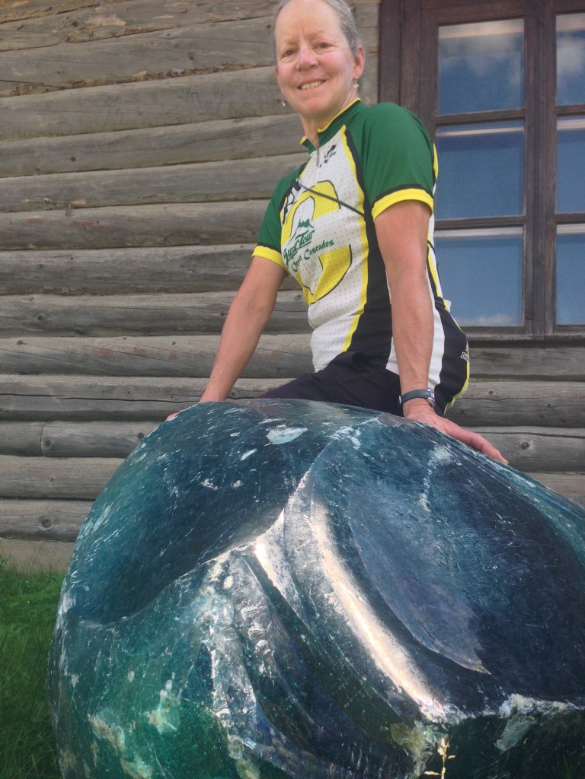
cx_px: 292
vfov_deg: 55.4
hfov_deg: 42.9
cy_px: 390
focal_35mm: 33
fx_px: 744
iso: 50
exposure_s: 1/379
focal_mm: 4.12
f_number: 2.4
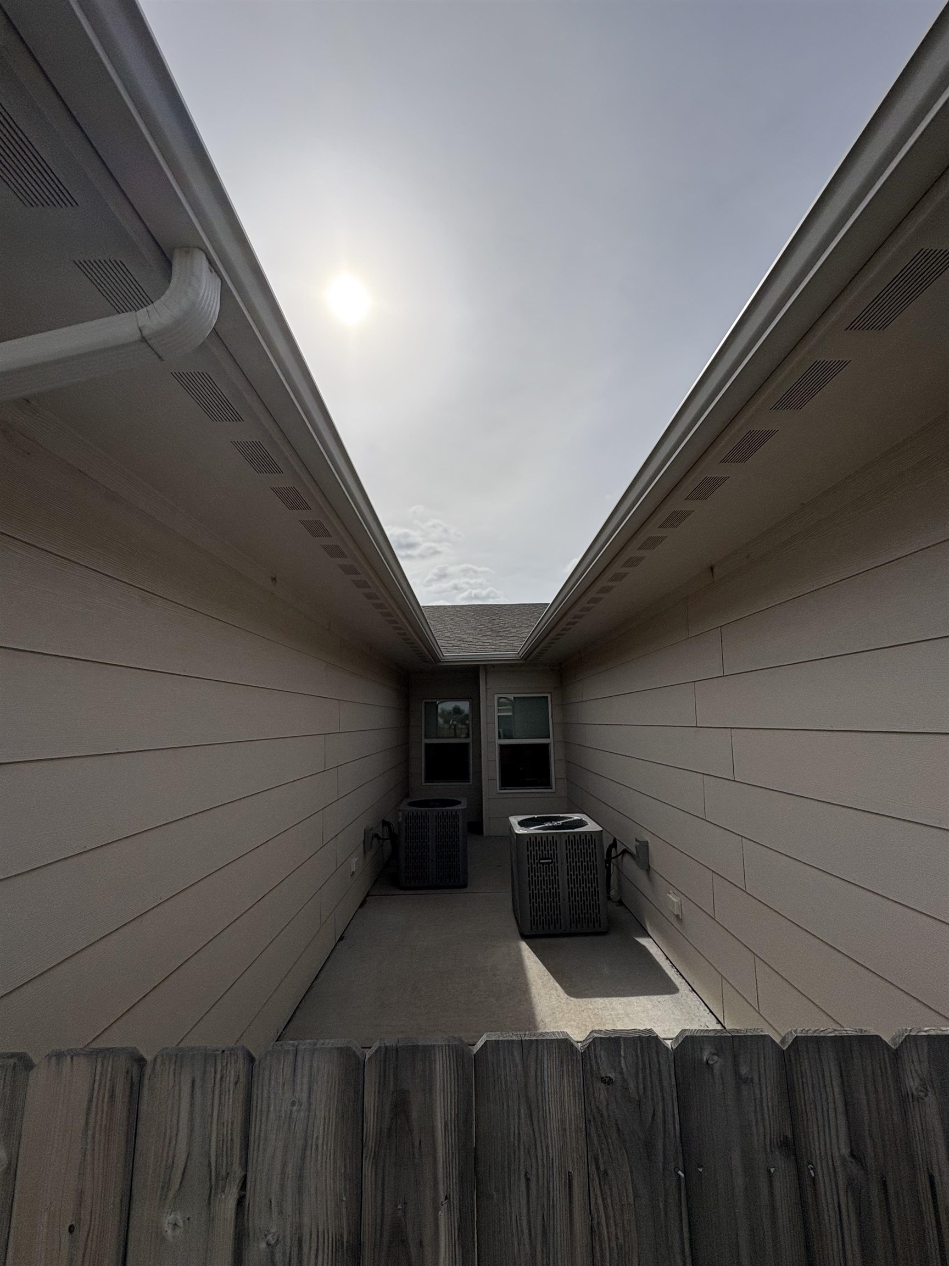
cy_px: 633
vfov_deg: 102.1
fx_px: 512
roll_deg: +3.3
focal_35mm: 14
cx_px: 474
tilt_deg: +6.6
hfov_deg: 85.7
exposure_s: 1/6667
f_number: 2.2
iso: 40
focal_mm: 2.22
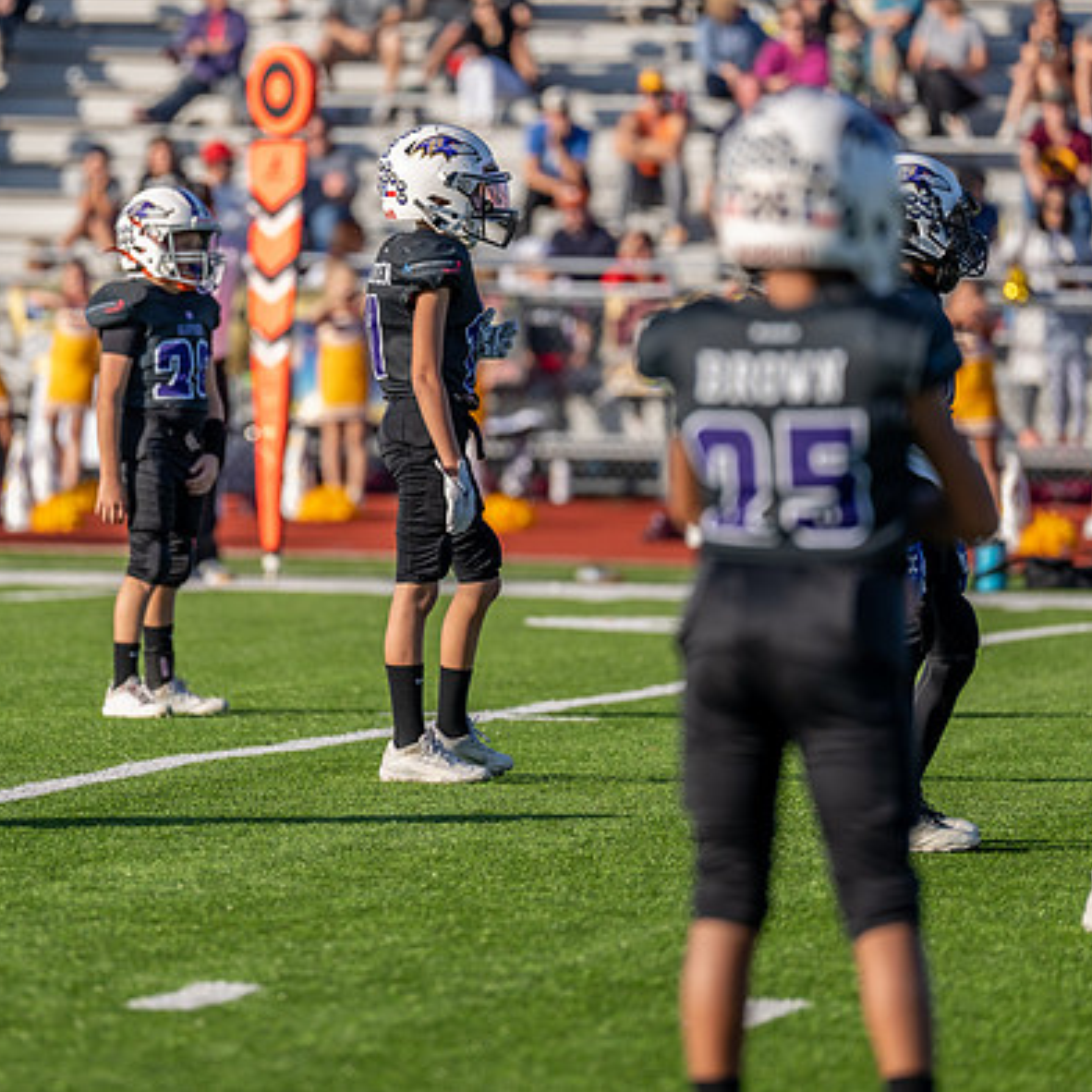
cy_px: 439
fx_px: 11635
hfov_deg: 5.4
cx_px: 429
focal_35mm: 326
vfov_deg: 5.4
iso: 100
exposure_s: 1/1250
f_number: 2.8
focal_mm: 200
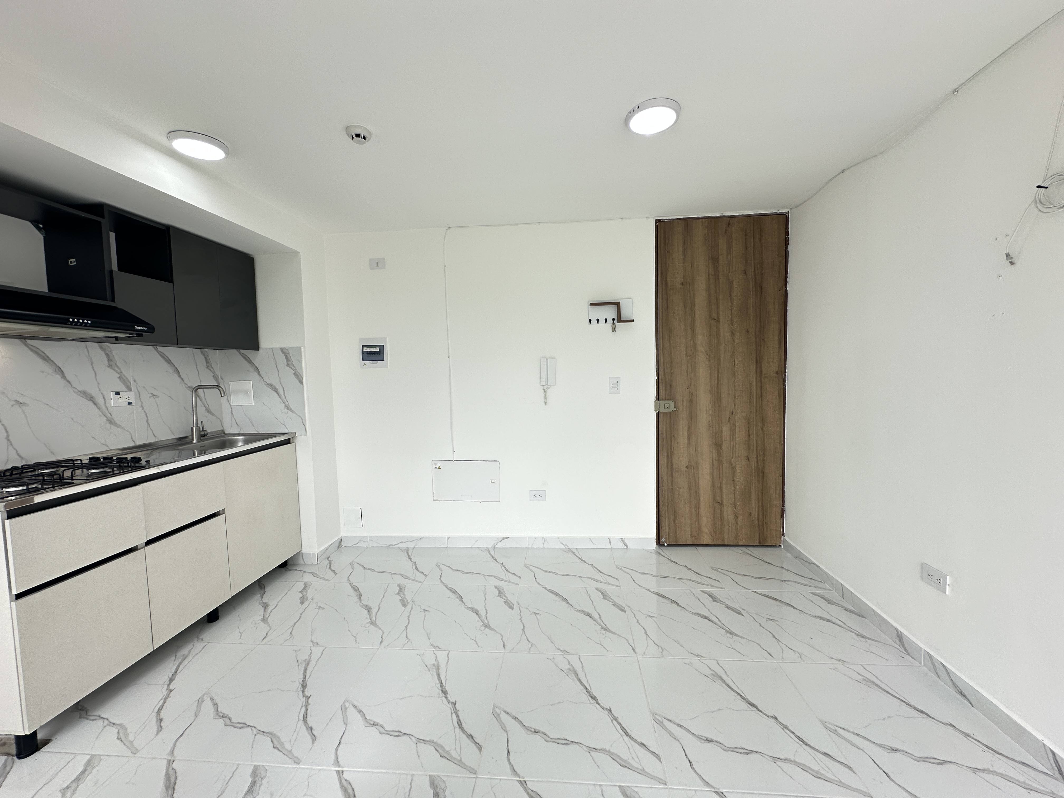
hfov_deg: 102.1
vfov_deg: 85.7
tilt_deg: -3.4
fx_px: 430
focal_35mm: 14
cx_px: 532
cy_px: 399
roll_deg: +1.6
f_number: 2.2
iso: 40
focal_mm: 2.22
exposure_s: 1/123
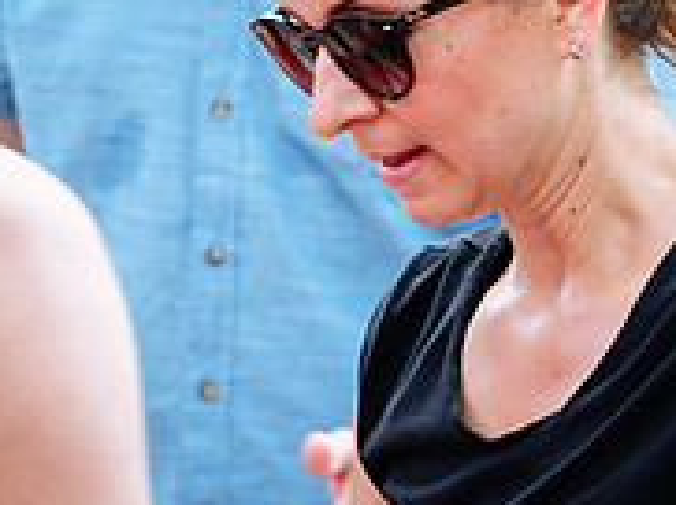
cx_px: 271
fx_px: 7236
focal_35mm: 371
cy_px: 184
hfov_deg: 5.3
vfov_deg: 4.0
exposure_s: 1/125
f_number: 4
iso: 200
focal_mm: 80.4
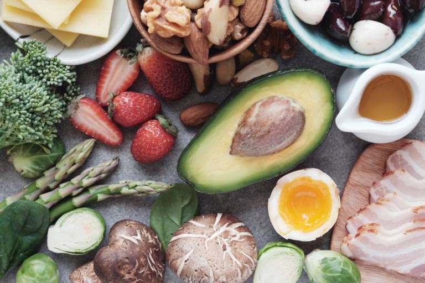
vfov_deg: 17.9
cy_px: 142
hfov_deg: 26.7
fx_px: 897
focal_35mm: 76
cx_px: 212
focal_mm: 50.5
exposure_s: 1/40
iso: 500
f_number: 10
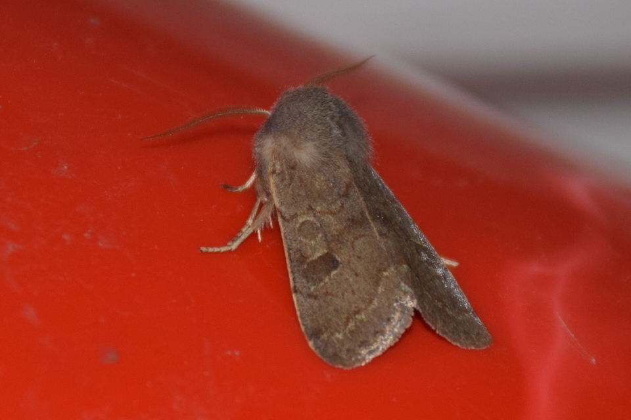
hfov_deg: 11.8
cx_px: 316
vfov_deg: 7.9
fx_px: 3050
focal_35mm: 174
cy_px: 210
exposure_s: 1/60
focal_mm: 116
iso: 500
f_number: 5.6
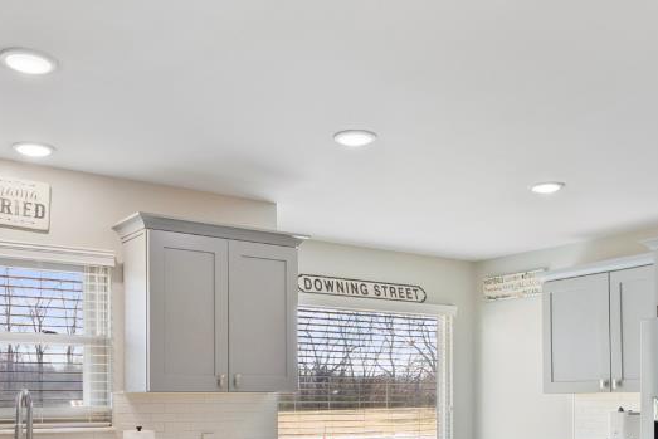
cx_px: 332
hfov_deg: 45.4
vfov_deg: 29.9
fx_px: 786
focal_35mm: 43
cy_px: 397
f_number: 4
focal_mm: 10
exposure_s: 1/20
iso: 400
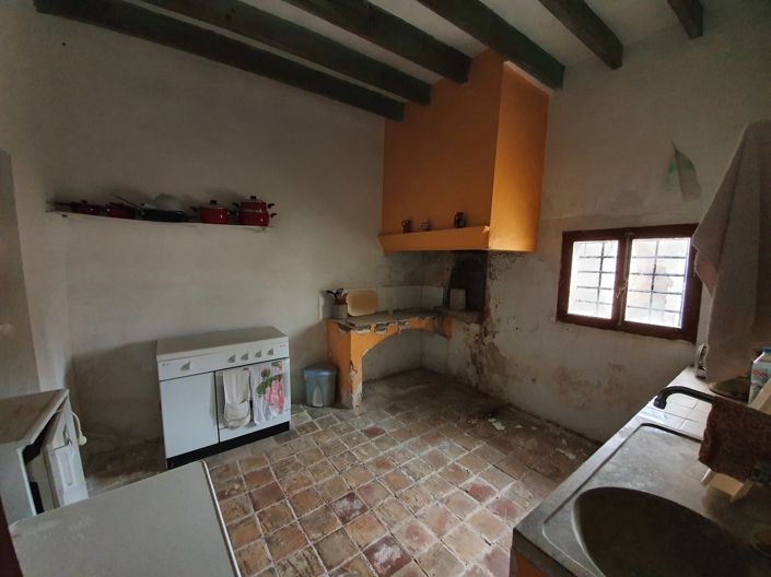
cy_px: 288
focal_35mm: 13
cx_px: 386
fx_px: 289
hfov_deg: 106.2
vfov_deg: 89.9
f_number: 2.2
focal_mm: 1.8
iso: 640
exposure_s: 1/17
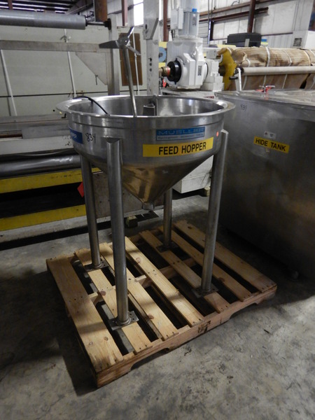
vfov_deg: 71.6
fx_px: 291
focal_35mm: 24
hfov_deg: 56.8
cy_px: 210
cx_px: 158
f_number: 2.8
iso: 800
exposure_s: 1/15
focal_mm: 4.3
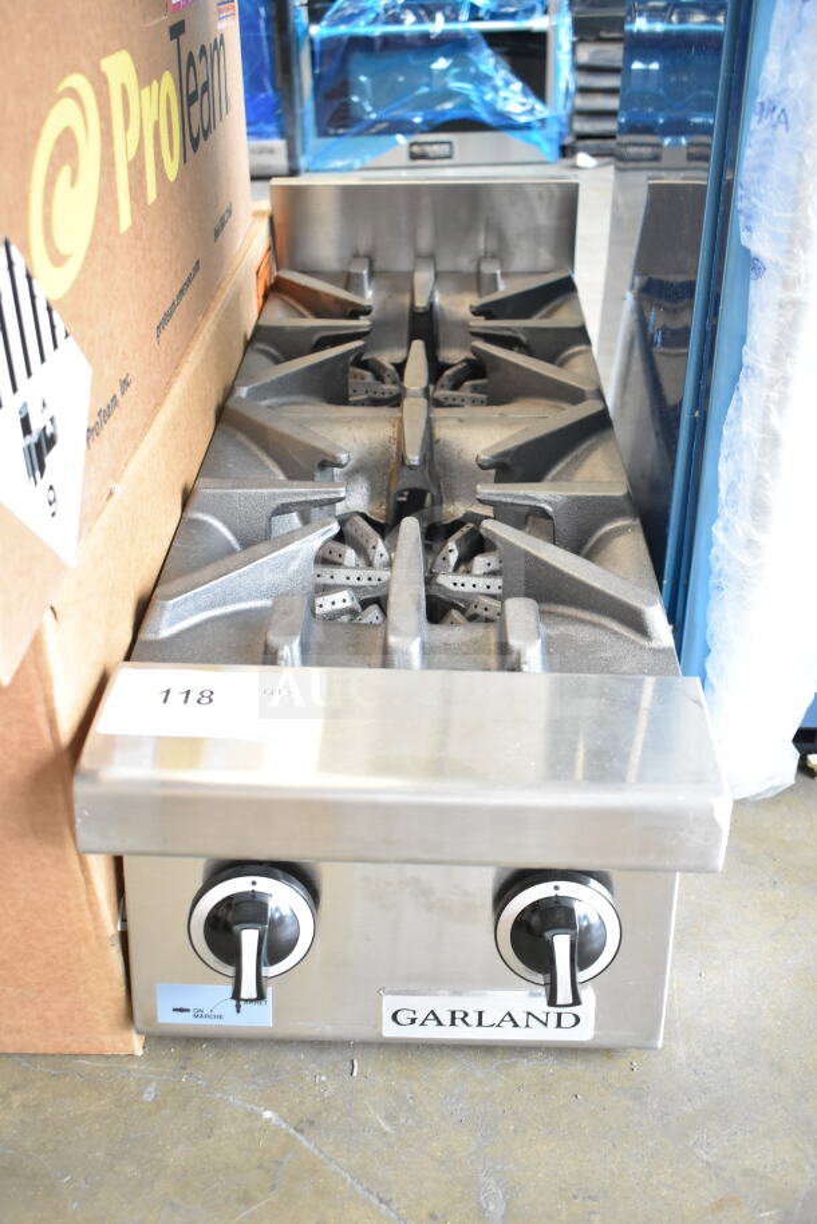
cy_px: 612
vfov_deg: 53.1
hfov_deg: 36.9
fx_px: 1224
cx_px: 408
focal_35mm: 36
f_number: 3.8
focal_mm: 24
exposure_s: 1/50
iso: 1600
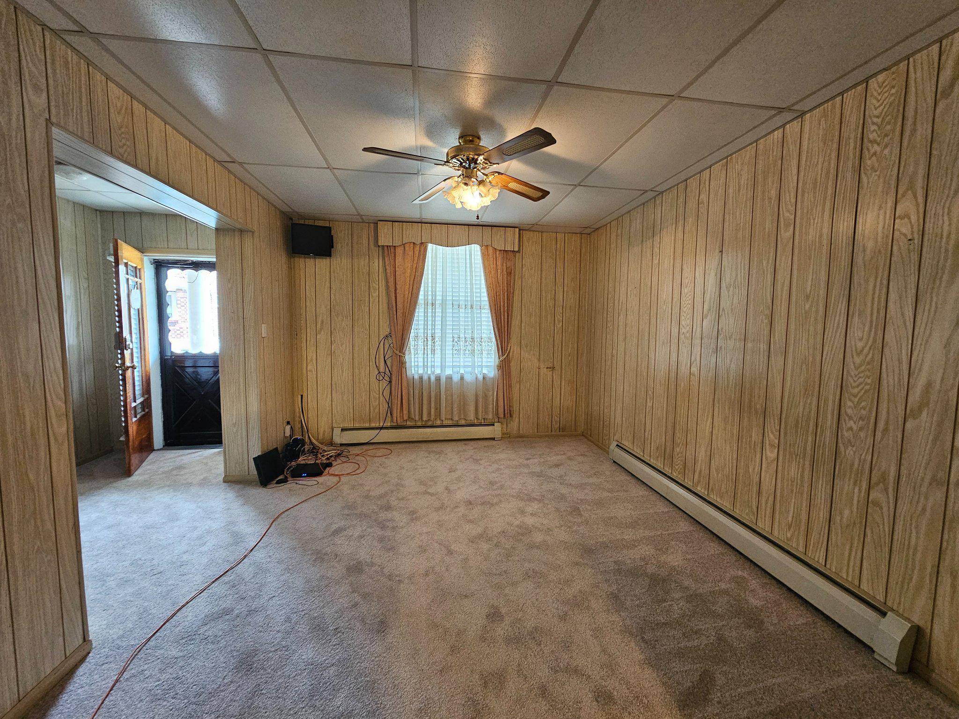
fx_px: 360
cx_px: 480
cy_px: 360
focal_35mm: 13
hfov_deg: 106.2
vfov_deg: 89.9
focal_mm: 2.2
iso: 400
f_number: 2.2
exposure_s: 1/30
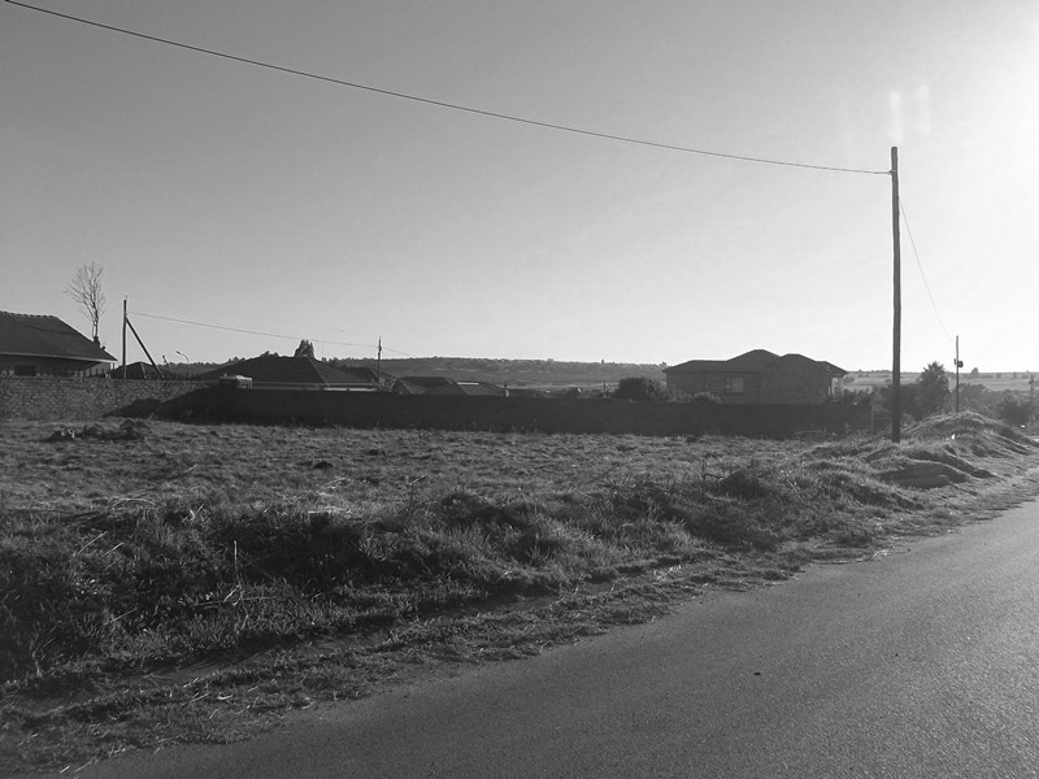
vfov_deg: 39.7
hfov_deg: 51.4
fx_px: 1081
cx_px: 520
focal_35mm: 36
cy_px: 390
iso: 64
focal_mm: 6.5
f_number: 8
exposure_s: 1/200
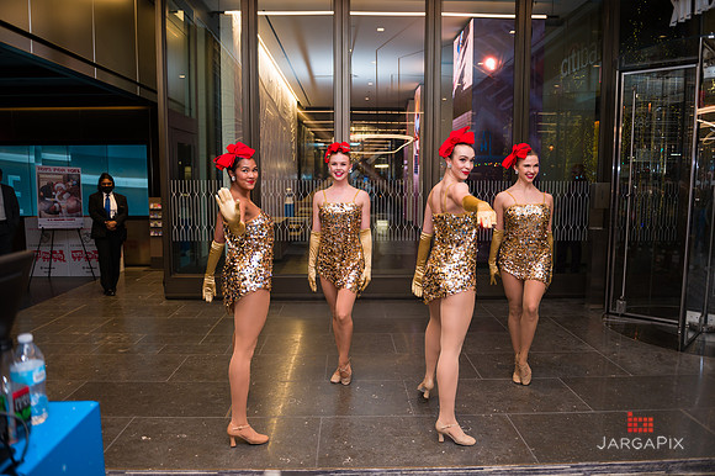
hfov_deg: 69.4
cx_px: 358
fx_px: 516
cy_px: 238
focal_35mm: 26
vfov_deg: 49.5
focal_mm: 26
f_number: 3.2
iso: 400
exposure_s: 1/200
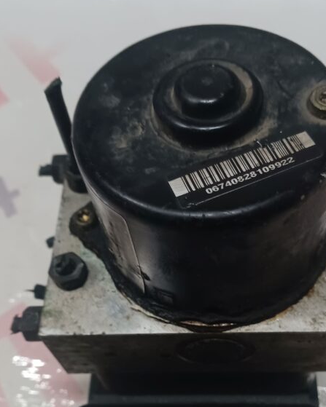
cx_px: 195
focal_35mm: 44
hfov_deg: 34.0
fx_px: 531
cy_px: 276
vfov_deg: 41.4
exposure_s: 1/25
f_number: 1.8
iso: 250
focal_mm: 4
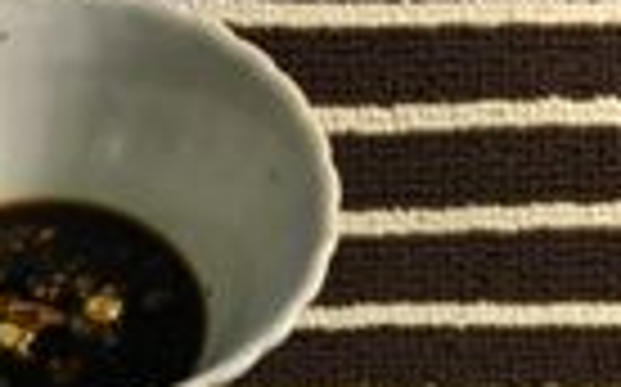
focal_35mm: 90
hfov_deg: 22.9
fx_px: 1522
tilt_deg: -58.8
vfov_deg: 13.5
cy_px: 616
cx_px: 169
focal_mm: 4.15
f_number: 2.2
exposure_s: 1/30
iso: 100
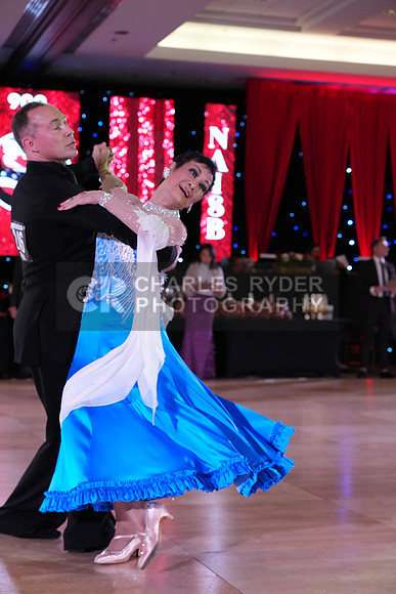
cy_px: 297
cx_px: 198
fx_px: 1072
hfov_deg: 20.9
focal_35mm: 65
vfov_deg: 31.0
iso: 3200
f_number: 5
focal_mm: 65
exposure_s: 1/250
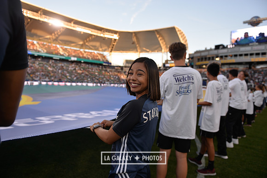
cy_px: 89
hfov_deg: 73.7
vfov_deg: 53.2
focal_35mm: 24
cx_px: 134
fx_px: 178
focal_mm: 24
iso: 200
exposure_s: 1/640
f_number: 2.8
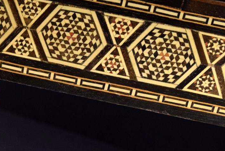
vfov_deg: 12.8
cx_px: -10
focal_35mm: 107
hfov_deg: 18.5
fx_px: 669
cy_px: 38
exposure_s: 1/500
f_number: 10
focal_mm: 34
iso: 1600
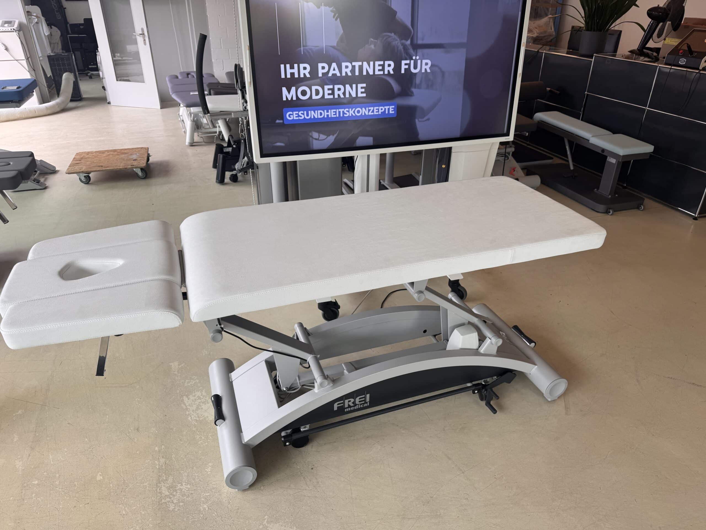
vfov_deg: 56.8
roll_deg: +1.1
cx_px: 353
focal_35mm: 24
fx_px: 489
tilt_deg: -28.5
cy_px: 265
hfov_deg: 71.6
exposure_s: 1/151
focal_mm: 6.76
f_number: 1.78
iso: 64
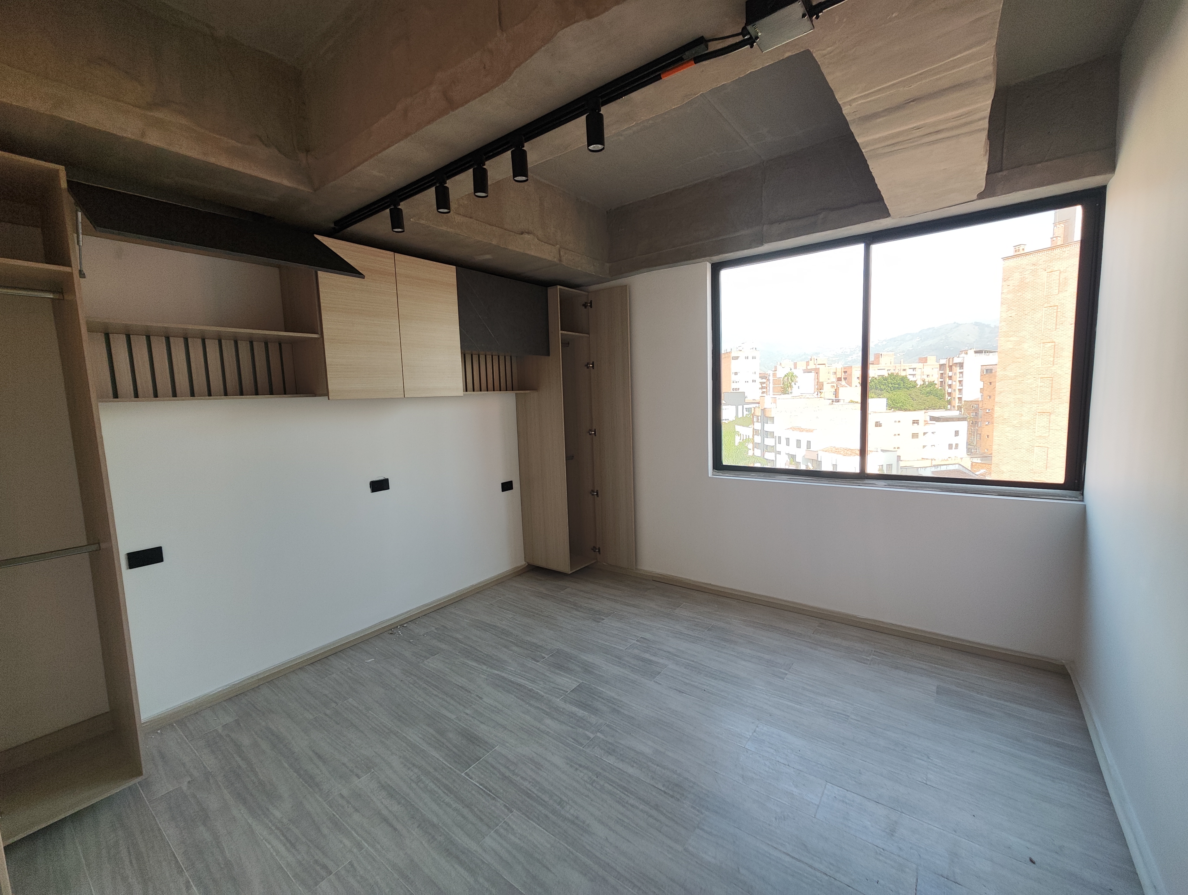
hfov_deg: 102.0
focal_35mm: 14
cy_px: 448
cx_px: 594
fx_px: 481
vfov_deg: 85.8
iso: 66
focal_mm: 2.16
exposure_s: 1/120
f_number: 2.2
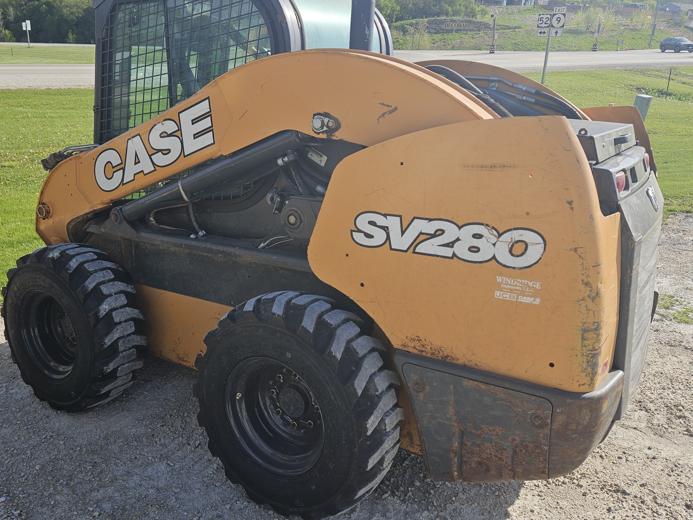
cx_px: 285
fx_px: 621
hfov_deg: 58.0
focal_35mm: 31
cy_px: 250
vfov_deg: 45.4
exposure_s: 1/1391
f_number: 1.8
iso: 25
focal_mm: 5.4
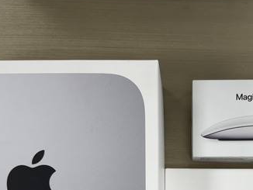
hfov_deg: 35.5
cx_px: 185
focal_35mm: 53
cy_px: 200
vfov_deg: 25.8
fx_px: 388
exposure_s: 1/142
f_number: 1.78
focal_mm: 6.76
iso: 50
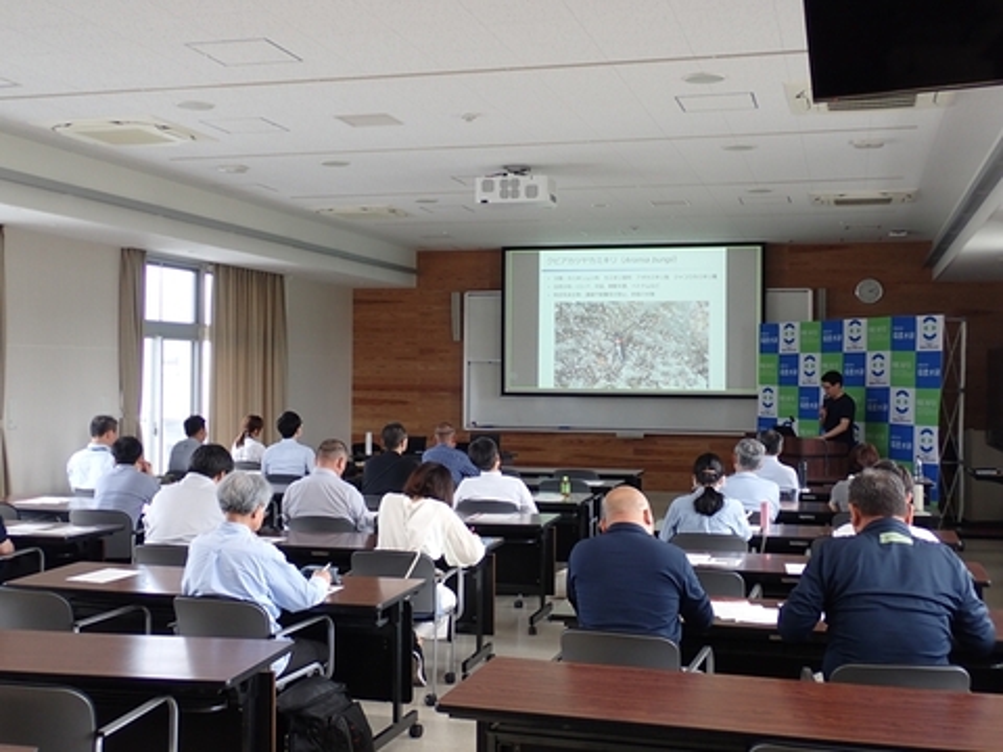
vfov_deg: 32.9
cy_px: 376
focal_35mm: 44
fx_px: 1275
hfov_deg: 42.9
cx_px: 502
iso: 200
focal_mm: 7.84
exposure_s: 1/60
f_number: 2.9
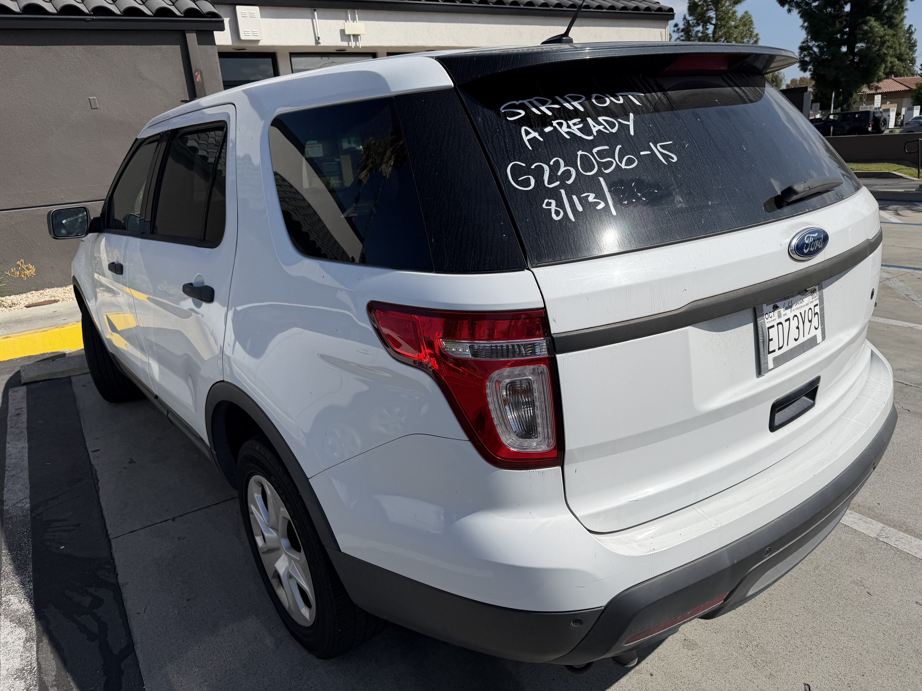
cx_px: 461
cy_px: 346
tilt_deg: -18.9
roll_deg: +4.0
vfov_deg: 56.8
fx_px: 639
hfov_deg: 71.6
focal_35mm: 24
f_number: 1.78
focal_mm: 6.76
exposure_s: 1/9091
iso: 80
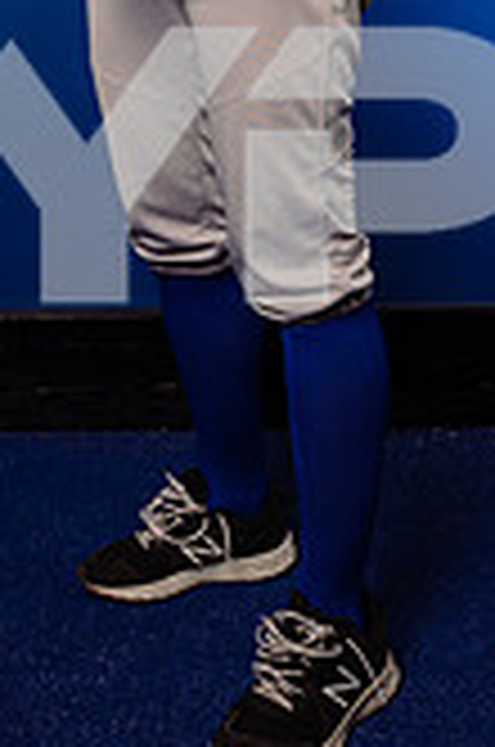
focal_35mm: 87
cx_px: 202
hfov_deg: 15.6
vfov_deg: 21.7
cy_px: -148
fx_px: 1802
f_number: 5
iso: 250
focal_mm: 32
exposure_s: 1/250
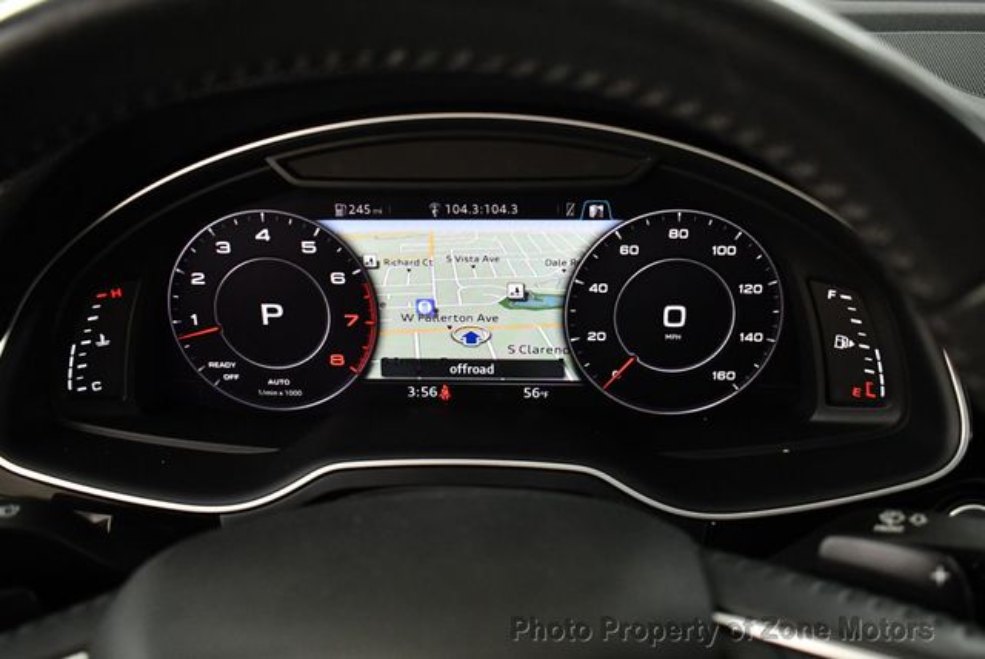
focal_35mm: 36
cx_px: 492
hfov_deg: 53.1
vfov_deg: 36.9
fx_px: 986
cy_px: 330
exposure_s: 1/125
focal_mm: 18
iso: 2200
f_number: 3.5
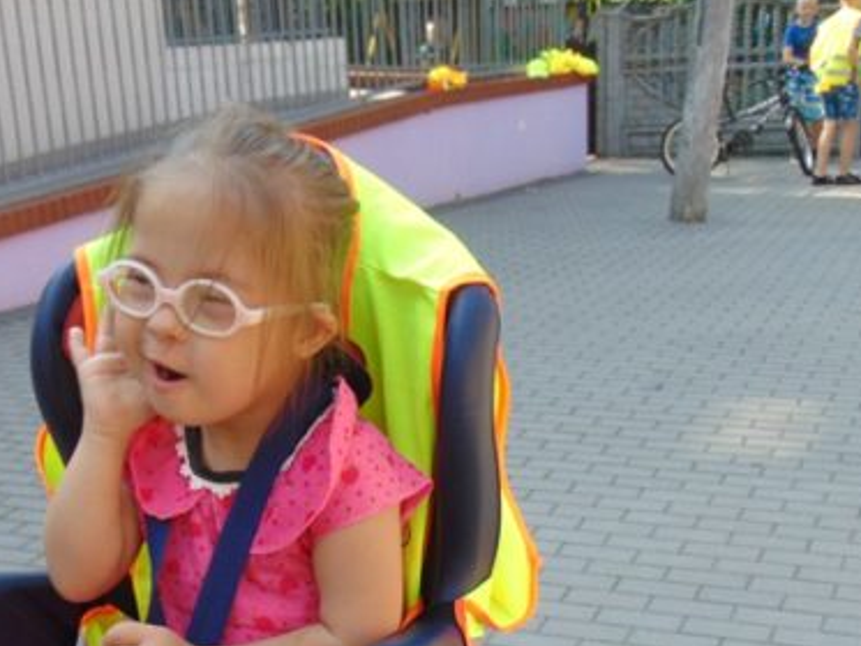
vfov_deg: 23.9
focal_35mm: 60
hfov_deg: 32.0
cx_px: 305
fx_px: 1493
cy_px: 544
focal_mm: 6.3
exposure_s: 1/250
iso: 80
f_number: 3.2
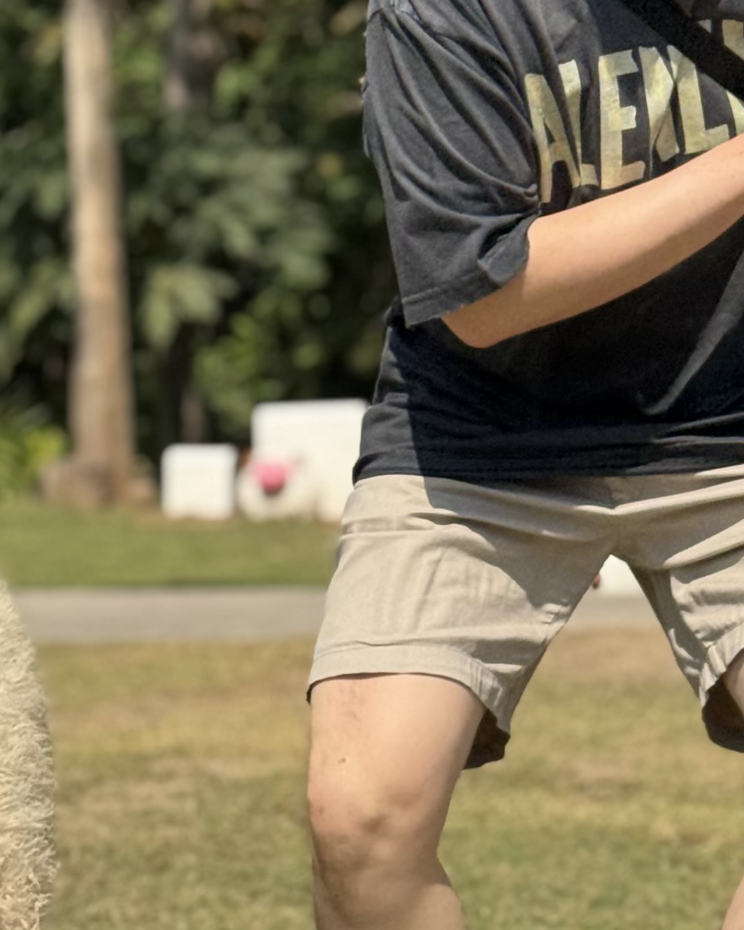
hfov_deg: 10.9
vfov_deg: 13.6
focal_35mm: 142
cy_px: 493
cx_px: 308
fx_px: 3908
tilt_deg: -0.8
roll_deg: +0.0
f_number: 1.78
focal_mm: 6.76
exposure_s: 1/4310
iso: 64
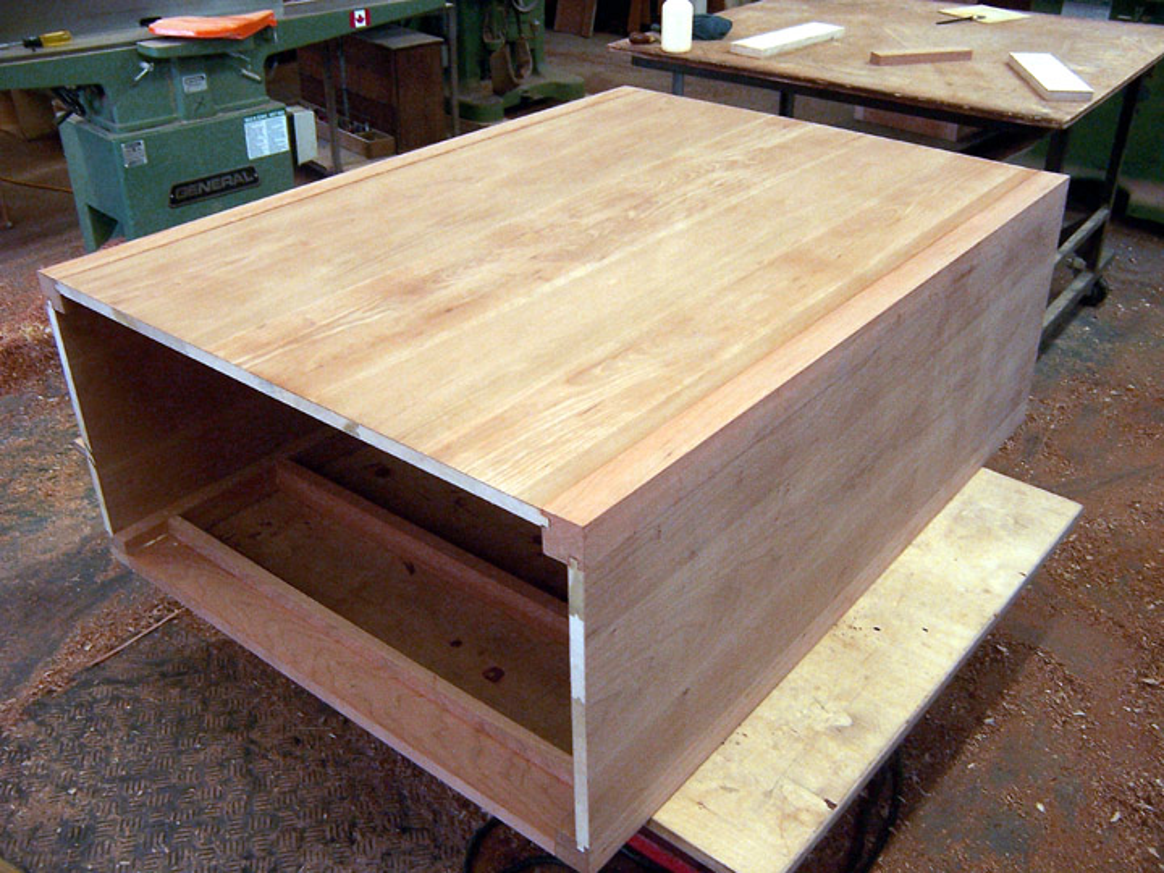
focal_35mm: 33
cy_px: 436
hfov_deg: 55.4
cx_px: 582
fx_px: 1110
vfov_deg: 42.9
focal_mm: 5.5
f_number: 3.4
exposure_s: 1/20
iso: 140
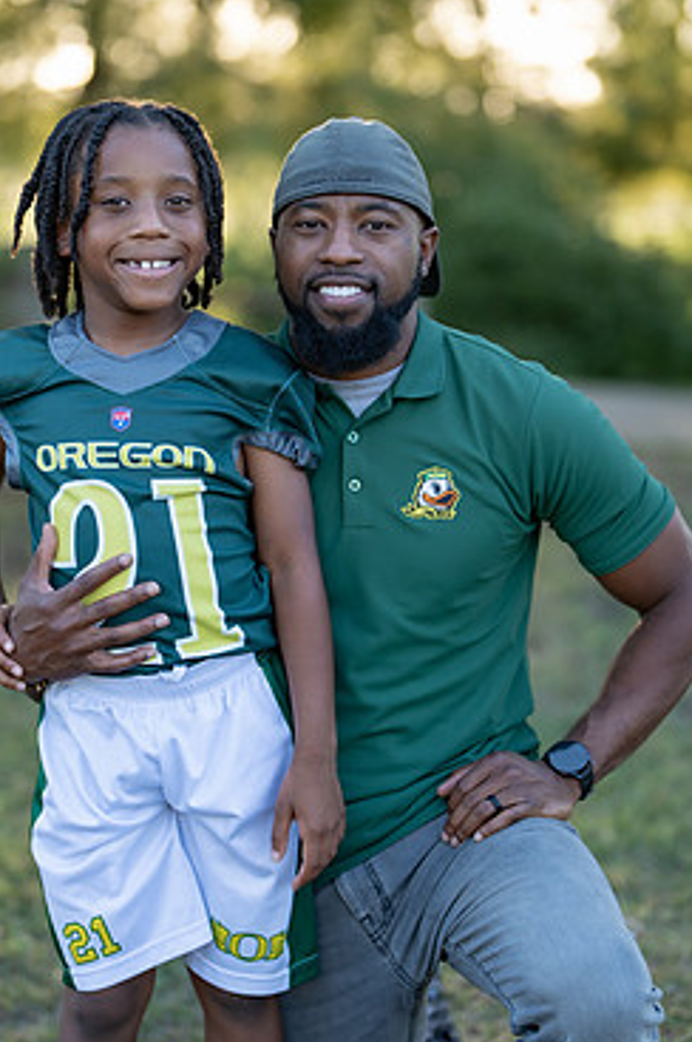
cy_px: 554
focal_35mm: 87
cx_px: 323
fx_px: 2513
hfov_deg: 15.7
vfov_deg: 23.4
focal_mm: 50
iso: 100
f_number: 1.2
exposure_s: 1/640
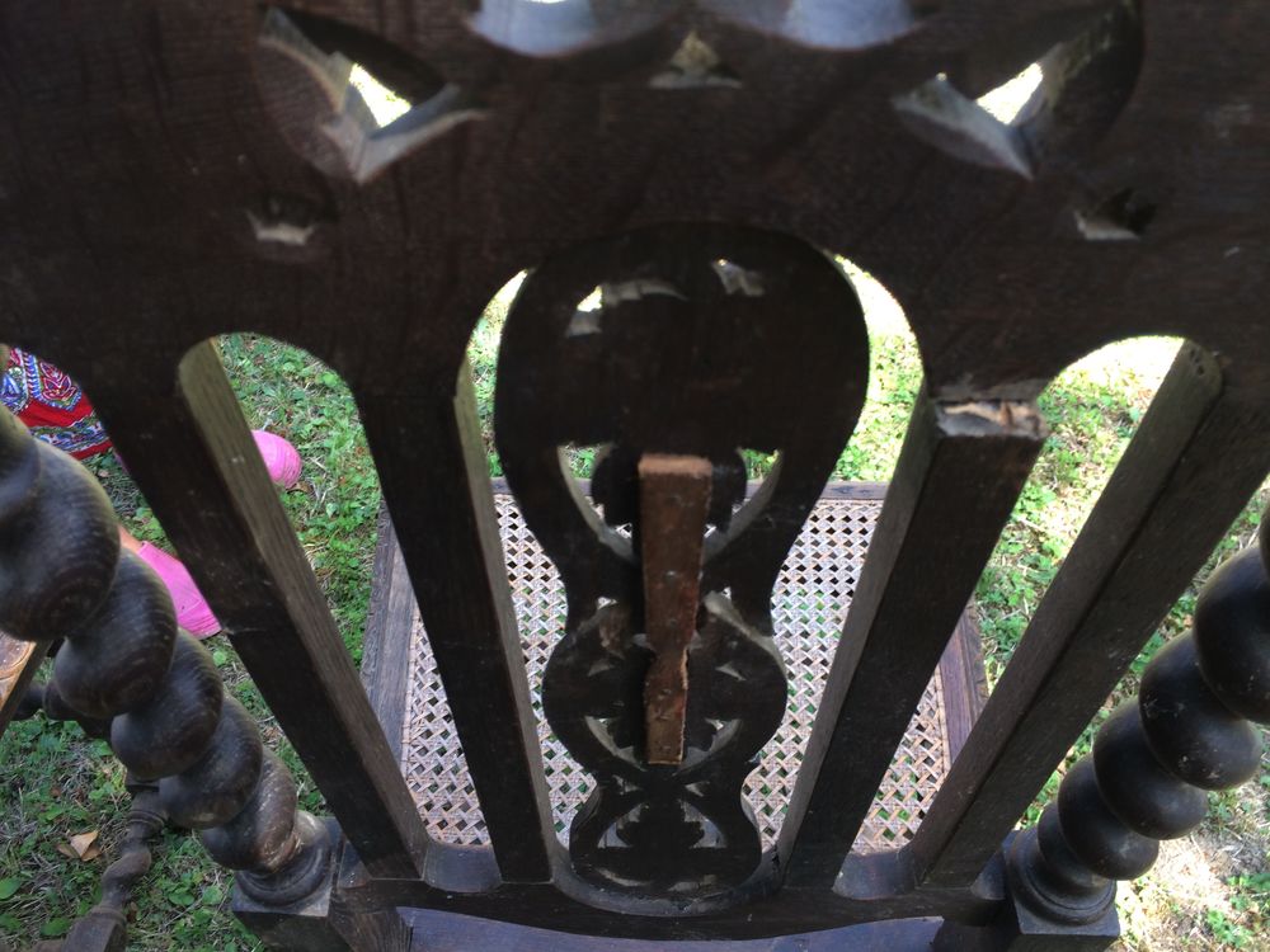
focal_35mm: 29
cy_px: 476
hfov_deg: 61.7
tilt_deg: -45.7
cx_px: 635
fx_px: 1064
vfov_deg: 48.2
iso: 40
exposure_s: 1/100
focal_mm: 4.15
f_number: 2.2
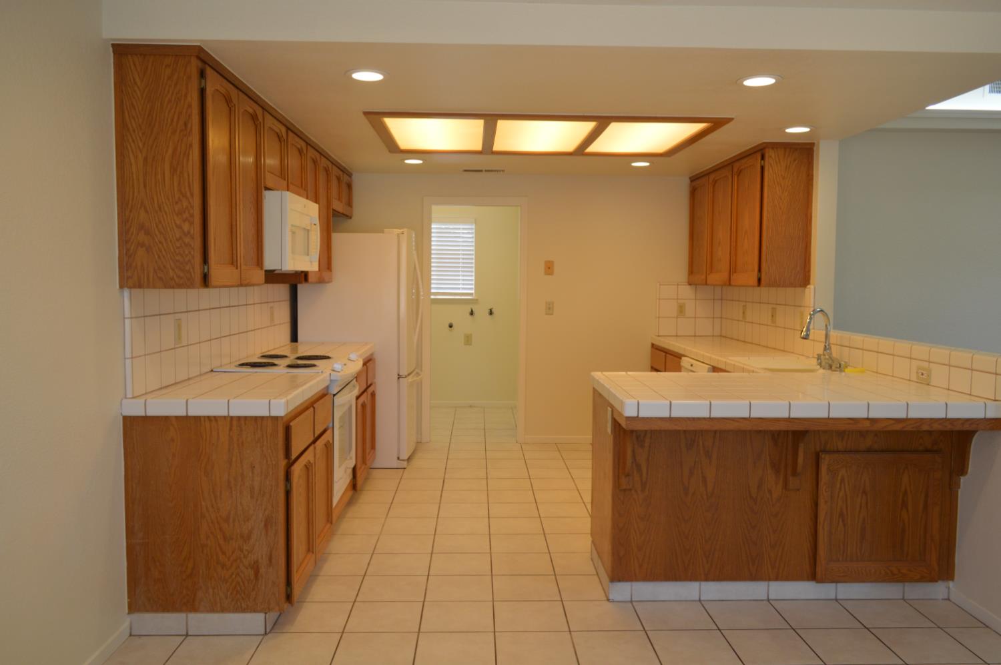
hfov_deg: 67.4
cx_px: 500
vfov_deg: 47.8
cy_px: 332
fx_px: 750
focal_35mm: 27
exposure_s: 1/100
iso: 400
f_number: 5
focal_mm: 18
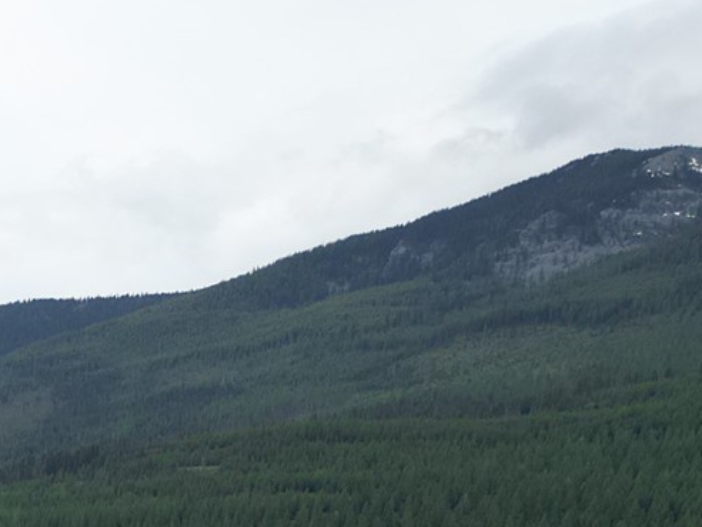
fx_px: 2028
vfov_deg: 12.8
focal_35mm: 100
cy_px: 1067
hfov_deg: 17.1
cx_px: -441
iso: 110
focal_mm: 6.72
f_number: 1.7
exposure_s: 1/3000
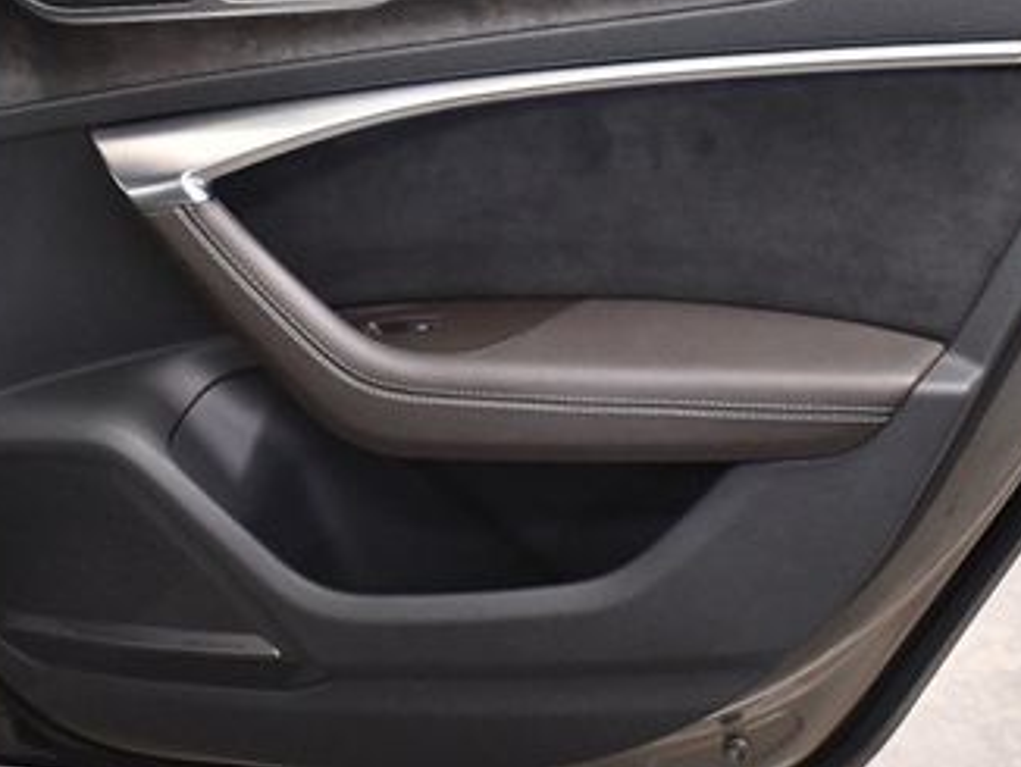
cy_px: 188
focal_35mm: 68
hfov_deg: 28.5
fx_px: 2007
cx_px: 507
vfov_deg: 21.5
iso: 3200
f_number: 3.5
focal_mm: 18
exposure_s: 1/125
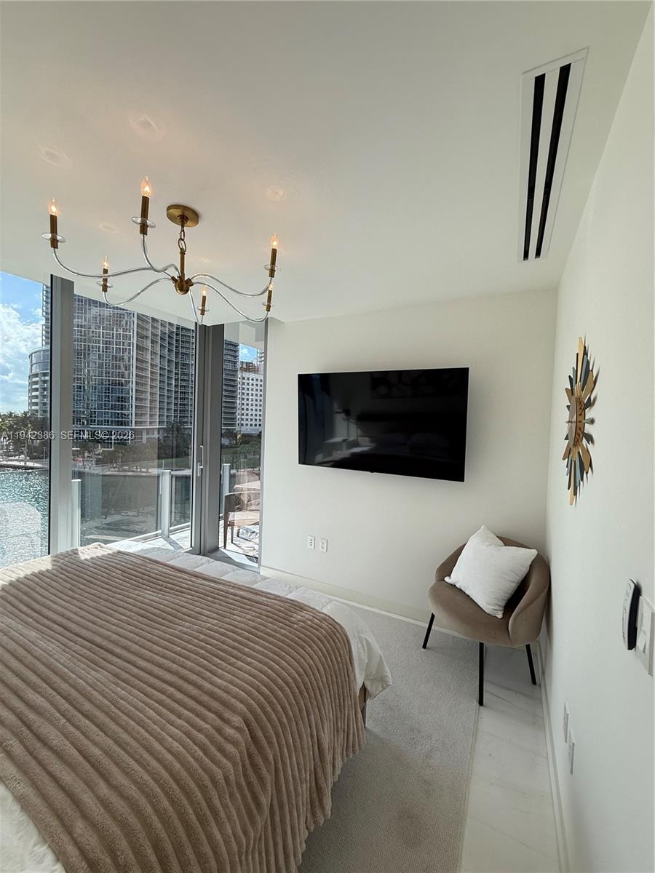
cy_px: 436
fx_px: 353
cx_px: 328
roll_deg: -3.2
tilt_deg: -0.9
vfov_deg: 102.1
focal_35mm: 14
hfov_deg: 85.7
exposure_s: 1/545
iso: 50
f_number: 2.2
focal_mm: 2.22
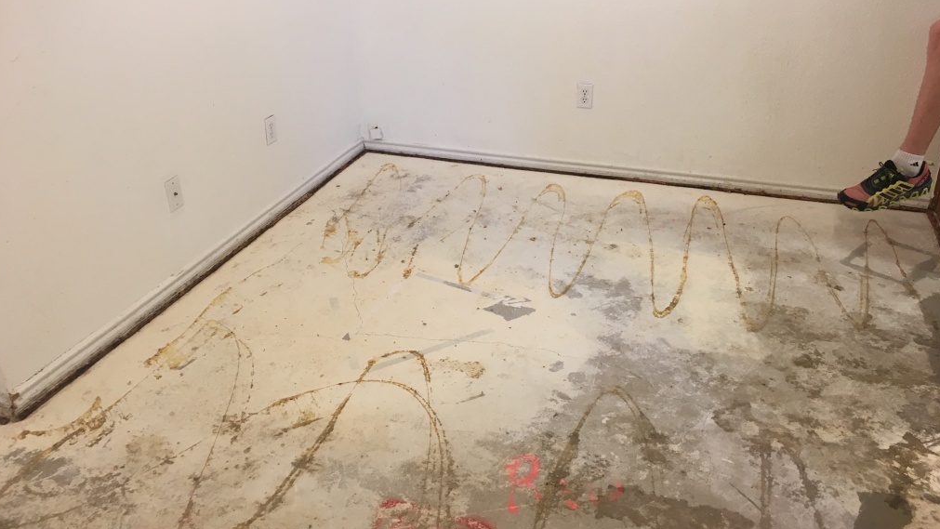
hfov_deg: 61.0
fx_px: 798
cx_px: 468
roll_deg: +3.6
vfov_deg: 36.5
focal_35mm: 32
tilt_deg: -23.1
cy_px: 205
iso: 64
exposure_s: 1/30
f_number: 2.2
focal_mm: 4.15
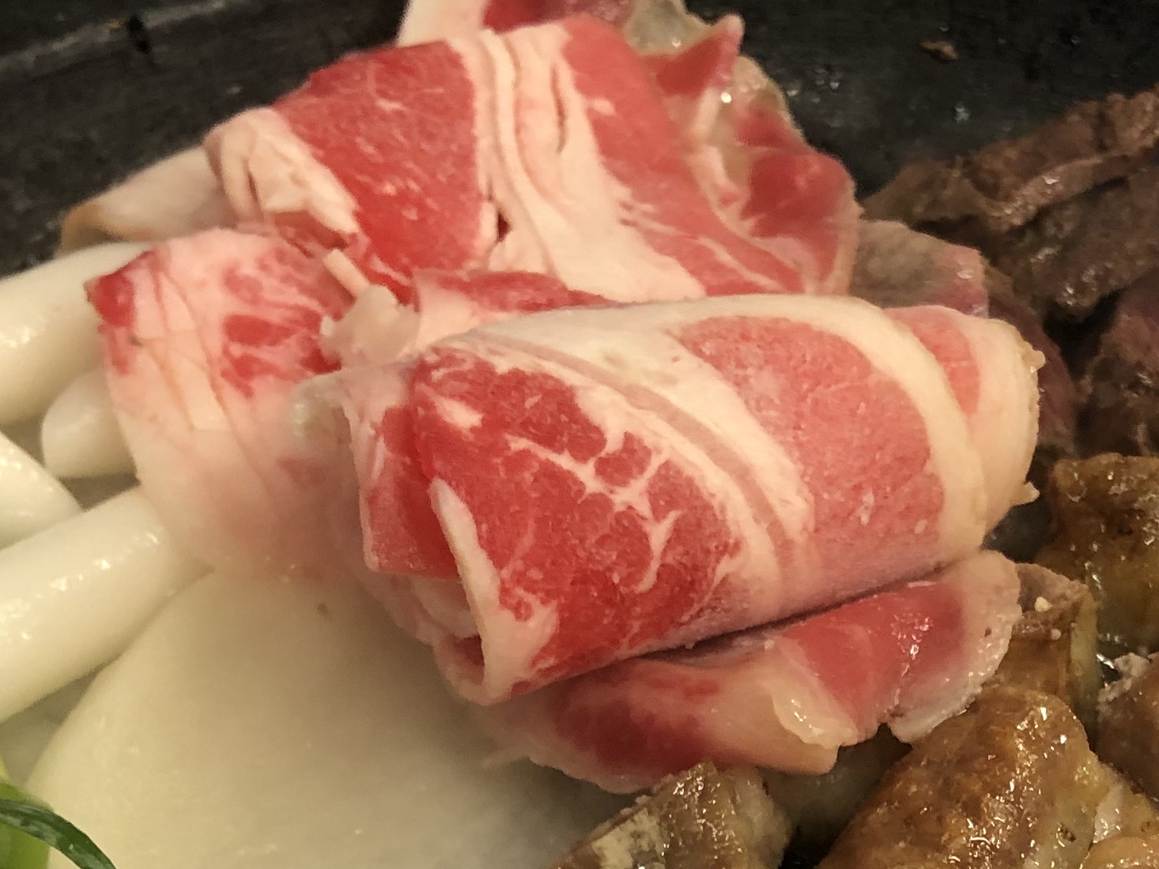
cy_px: 935
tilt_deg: -46.4
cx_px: 963
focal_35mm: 77
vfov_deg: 18.5
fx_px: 2579
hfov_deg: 24.8
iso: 40
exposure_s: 1/17
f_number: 1.8
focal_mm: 3.99
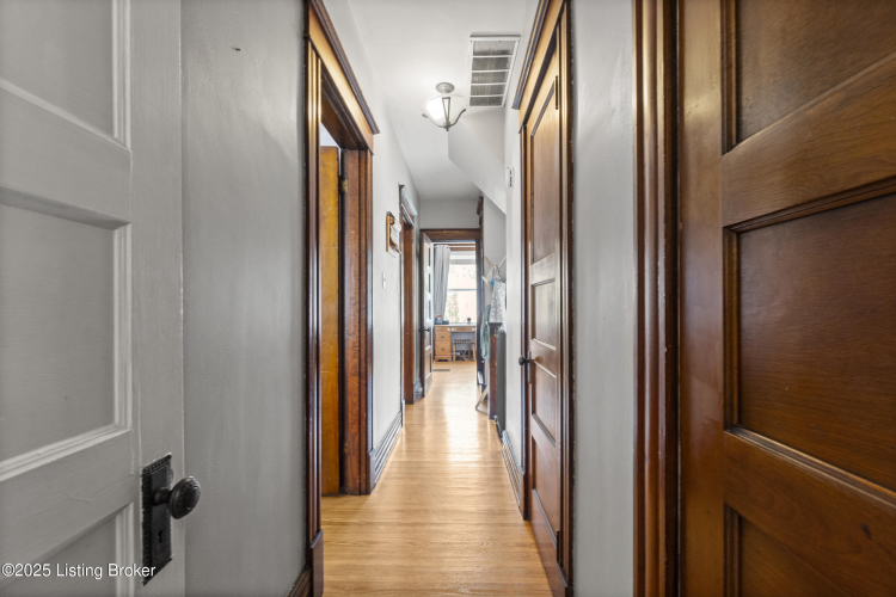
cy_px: 298
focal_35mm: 15
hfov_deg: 100.4
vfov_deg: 77.3
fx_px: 373
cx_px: 448
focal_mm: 10
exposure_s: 1/2.5
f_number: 8
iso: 400
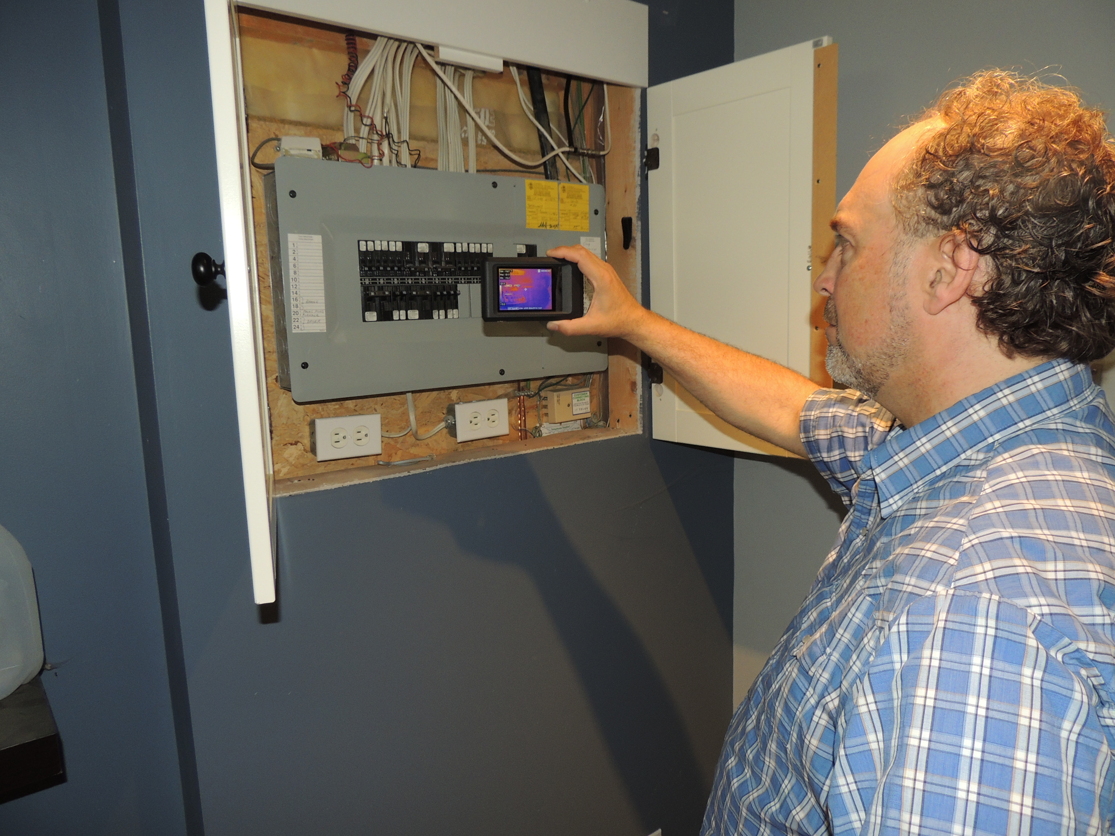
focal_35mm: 24
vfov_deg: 56.8
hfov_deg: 71.6
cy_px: 418
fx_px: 773
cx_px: 558
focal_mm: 4.3
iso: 200
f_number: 3
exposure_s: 1/30
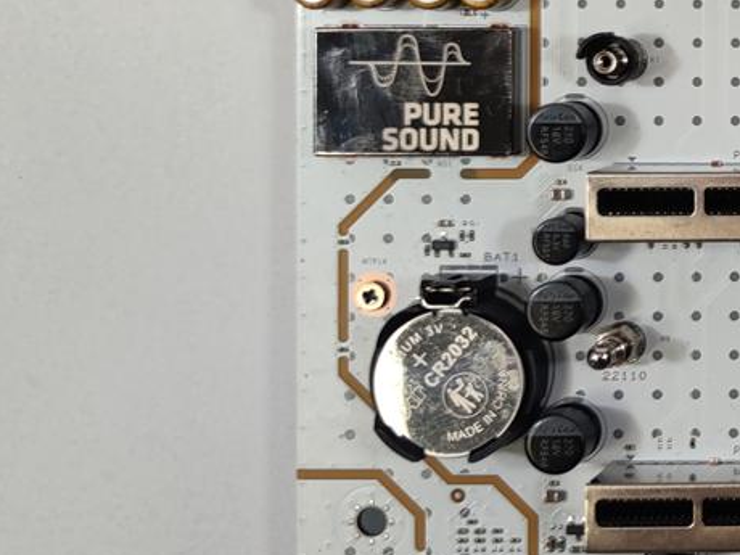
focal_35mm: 87
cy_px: -14
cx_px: 1284
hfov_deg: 18.3
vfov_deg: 16.6
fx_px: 1860
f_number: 1.85
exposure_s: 1/100
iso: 80
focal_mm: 6.78
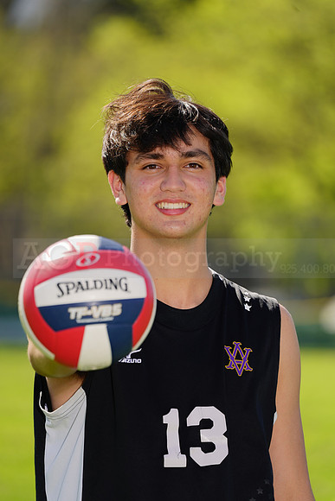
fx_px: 5328
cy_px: 250
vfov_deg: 5.4
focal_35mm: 382
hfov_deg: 3.6
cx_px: 168
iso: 64
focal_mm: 382
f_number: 7.1
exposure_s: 1/200
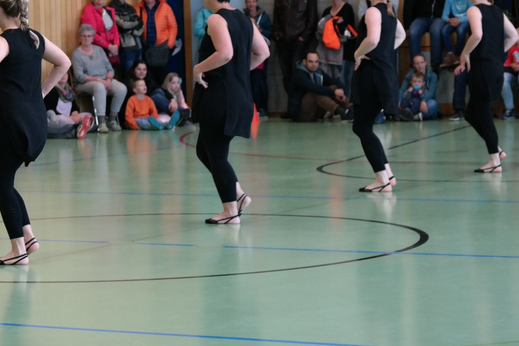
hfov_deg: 14.2
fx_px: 2075
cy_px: 84
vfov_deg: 9.5
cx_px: 149
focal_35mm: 144
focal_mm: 50
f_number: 4
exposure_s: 1/80
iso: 800
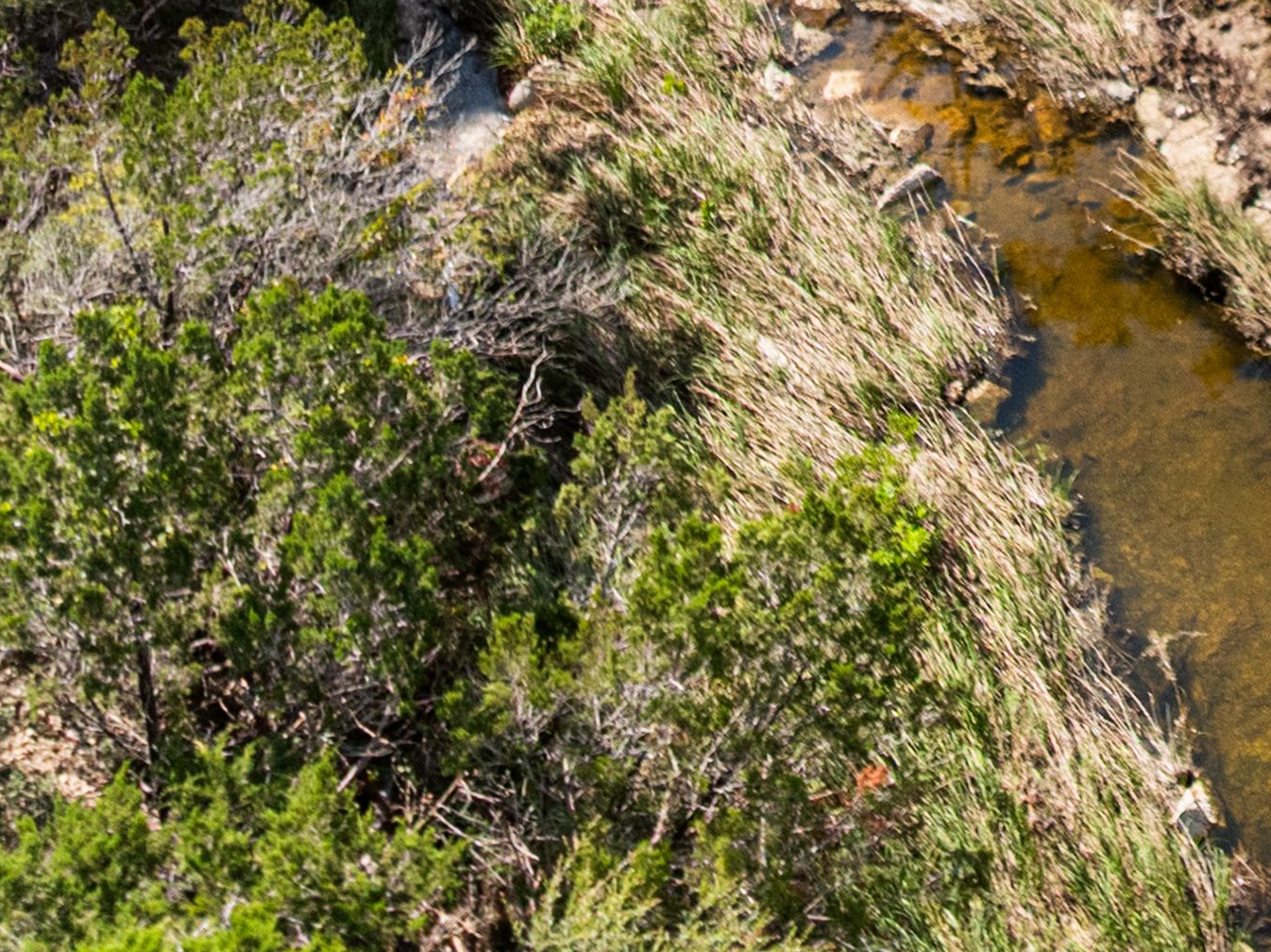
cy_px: -667
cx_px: 1913
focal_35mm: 94
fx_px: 3450
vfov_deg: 14.2
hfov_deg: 18.5
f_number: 2.8
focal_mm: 12.29
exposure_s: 1/800
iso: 170
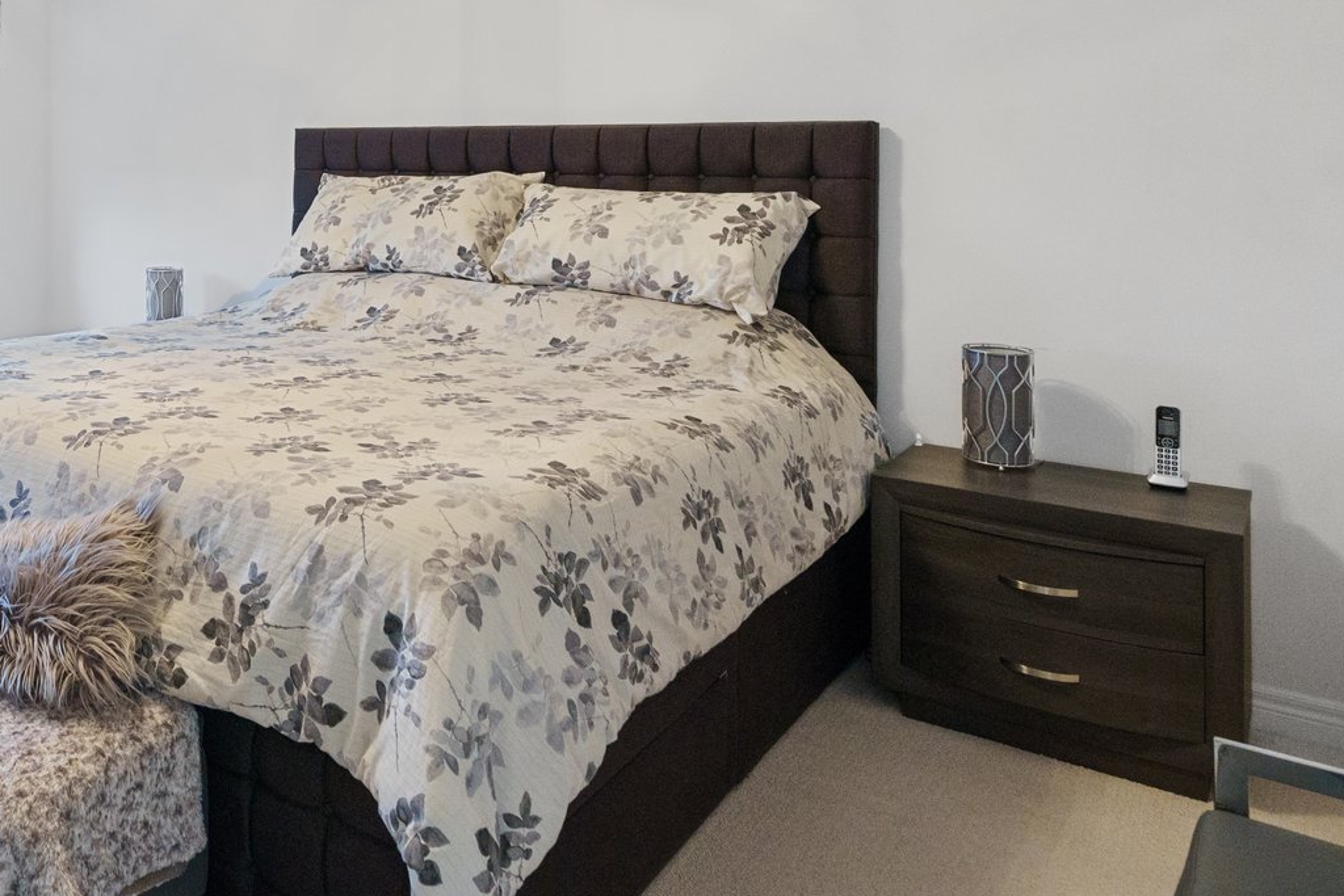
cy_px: 137
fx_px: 1195
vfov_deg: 39.0
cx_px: 226
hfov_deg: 53.8
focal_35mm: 32
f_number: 5.6
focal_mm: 16
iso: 5000
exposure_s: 1/30
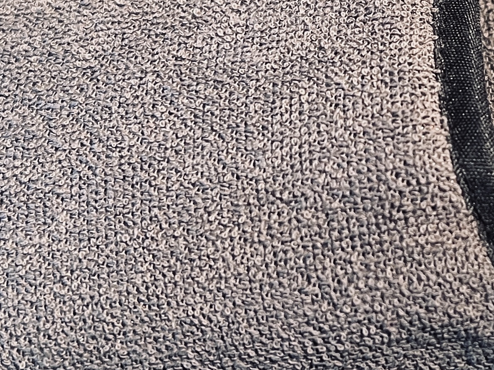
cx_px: 411
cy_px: 72
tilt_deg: -58.7
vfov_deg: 16.6
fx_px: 1256
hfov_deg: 21.9
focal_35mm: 88
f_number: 1.5
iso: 250
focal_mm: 5.7
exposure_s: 1/58
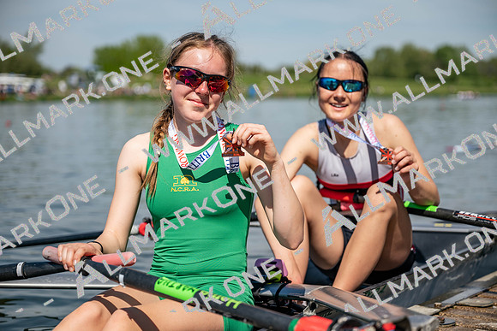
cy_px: 166
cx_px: 248
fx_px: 967
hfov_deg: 28.8
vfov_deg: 19.5
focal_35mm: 70
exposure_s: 1/2000
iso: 64
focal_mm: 70
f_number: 2.8
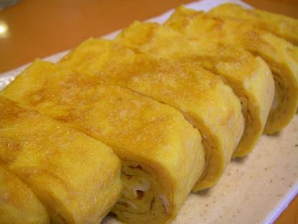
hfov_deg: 48.9
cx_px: 149
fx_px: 327
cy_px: 112
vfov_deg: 37.8
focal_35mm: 38
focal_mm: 6.3
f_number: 3.3
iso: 200
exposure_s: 1/20
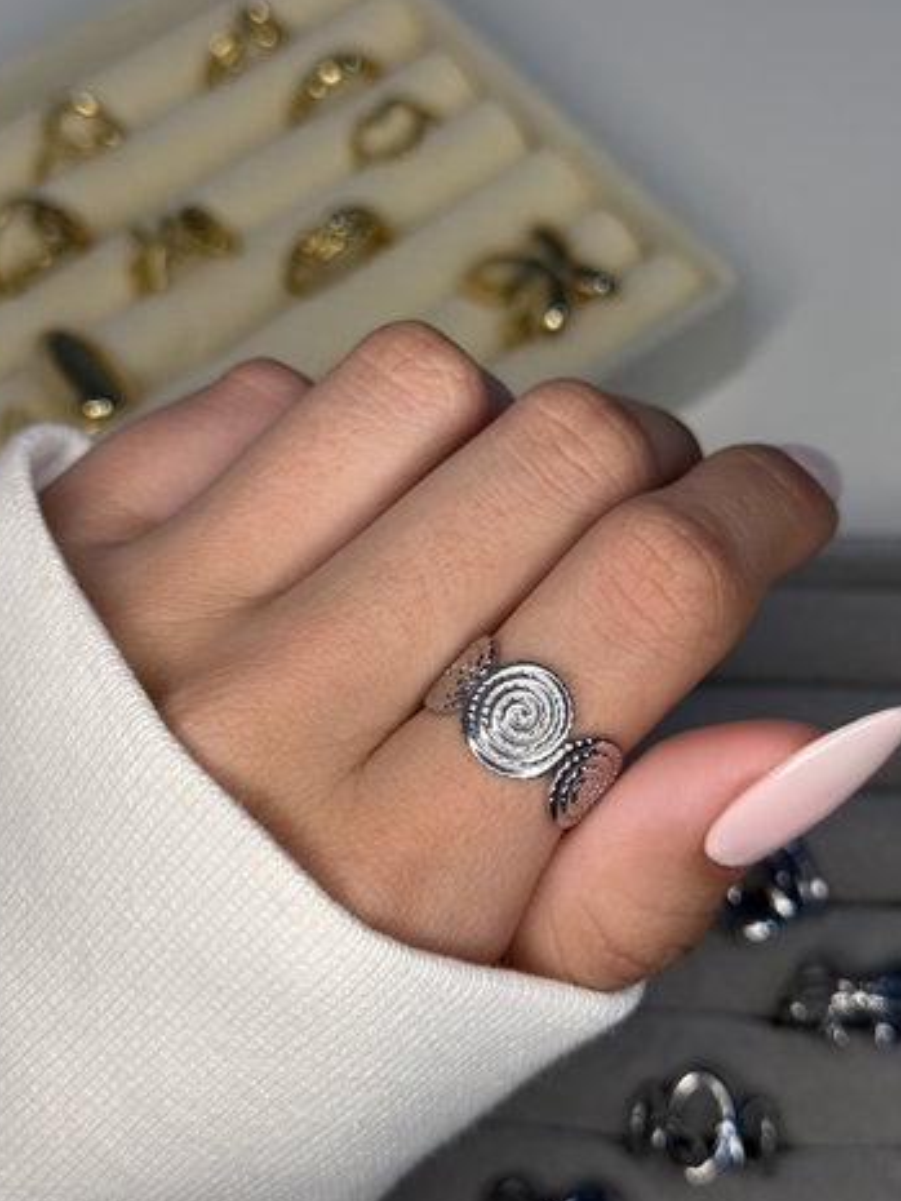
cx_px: 436
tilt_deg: -59.1
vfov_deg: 34.9
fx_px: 1908
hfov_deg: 26.6
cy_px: 585
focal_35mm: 55
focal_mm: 6.76
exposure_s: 1/118
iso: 80
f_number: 1.78
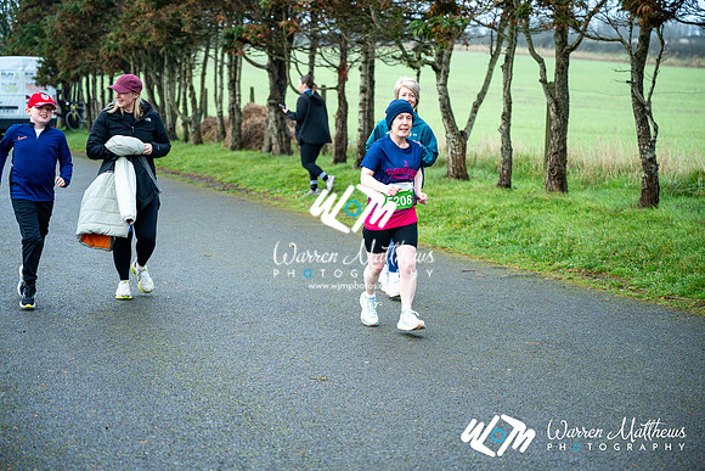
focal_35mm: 70
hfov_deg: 28.8
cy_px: 236
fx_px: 1371
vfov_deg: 19.5
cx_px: 352
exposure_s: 1/1250
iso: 560
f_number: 2.8
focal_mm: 70
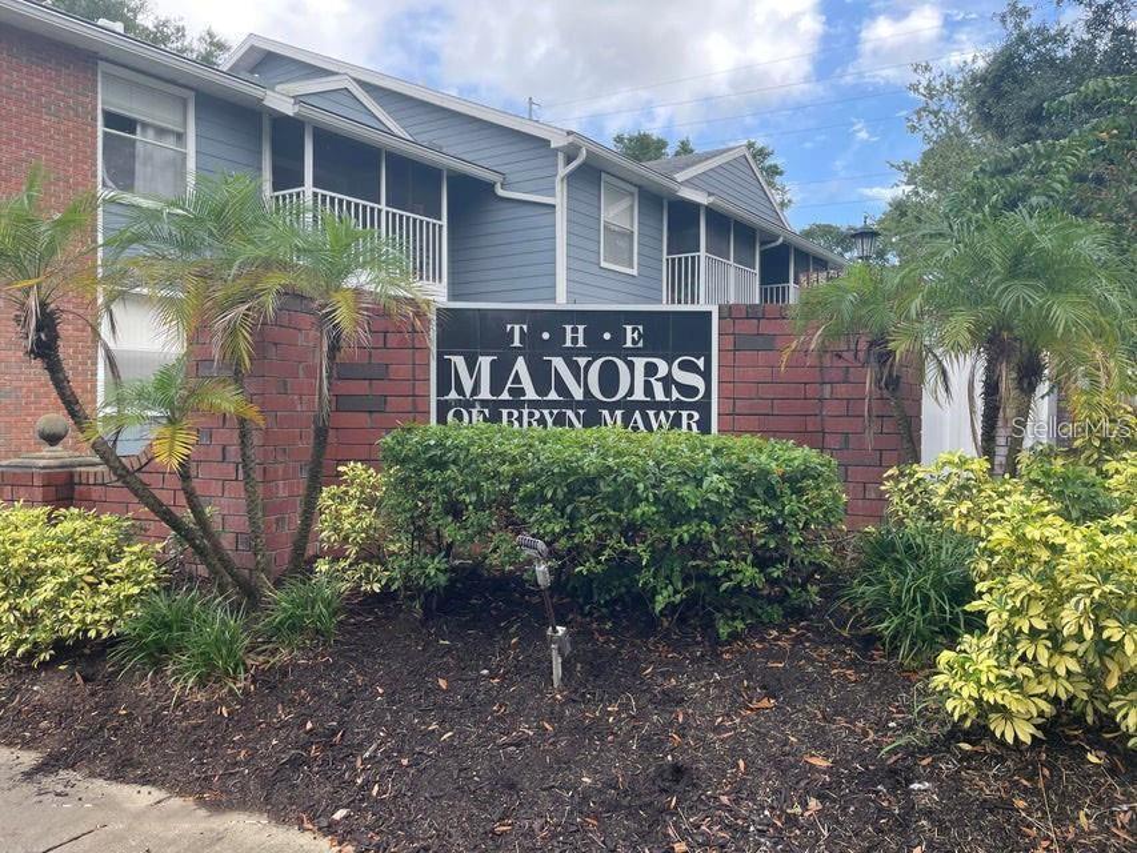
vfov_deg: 53.1
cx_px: 568
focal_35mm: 26
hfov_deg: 67.3
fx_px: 854
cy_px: 426
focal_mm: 4.2
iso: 32
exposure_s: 1/561
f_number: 1.6
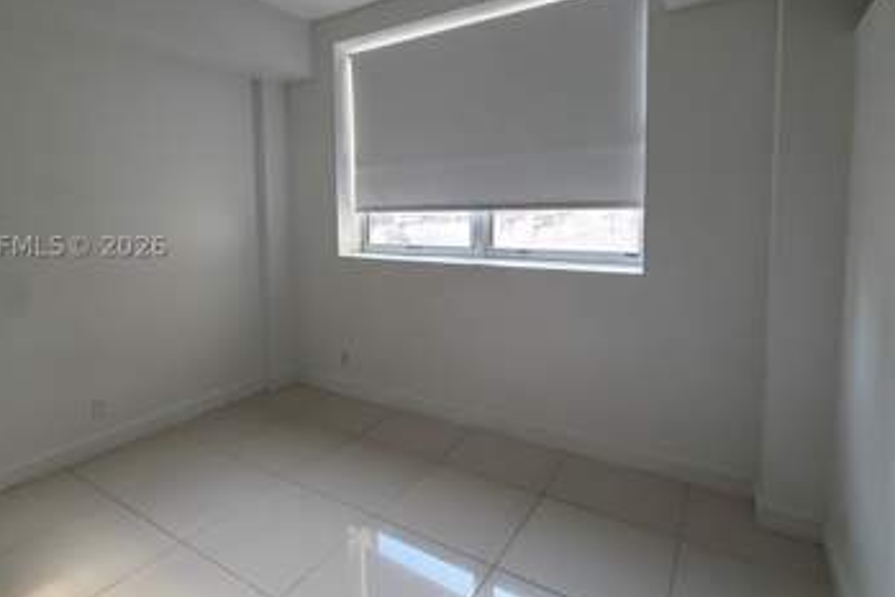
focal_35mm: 20
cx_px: 403
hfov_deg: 83.7
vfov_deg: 61.6
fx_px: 497
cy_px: 246
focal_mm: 2.22
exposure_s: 1/120
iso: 320
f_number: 2.2
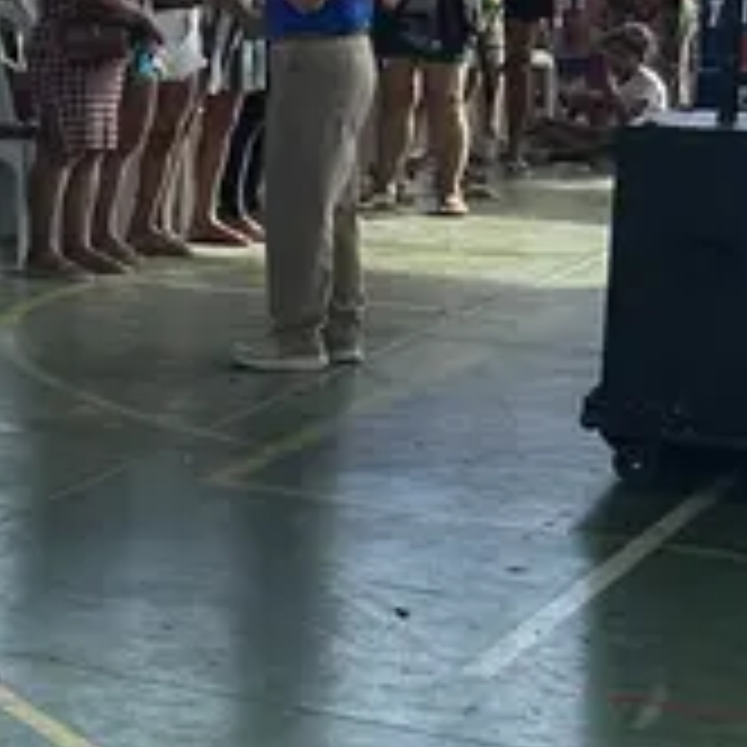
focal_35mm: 119
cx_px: -950
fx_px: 2905
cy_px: 227
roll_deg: +0.2
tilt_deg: -7.1
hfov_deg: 12.2
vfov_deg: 14.6
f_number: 1.5
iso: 50
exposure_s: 1/1009
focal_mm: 5.7
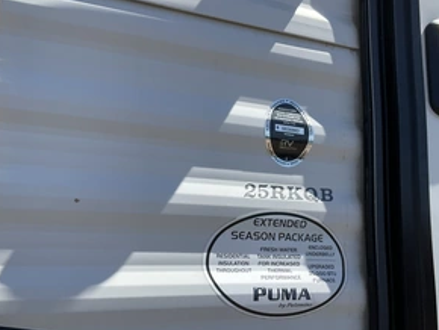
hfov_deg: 46.6
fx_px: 508
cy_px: 177
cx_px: 251
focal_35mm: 40
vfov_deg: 36.0
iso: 25
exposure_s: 1/1675
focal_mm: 3
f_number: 1.8
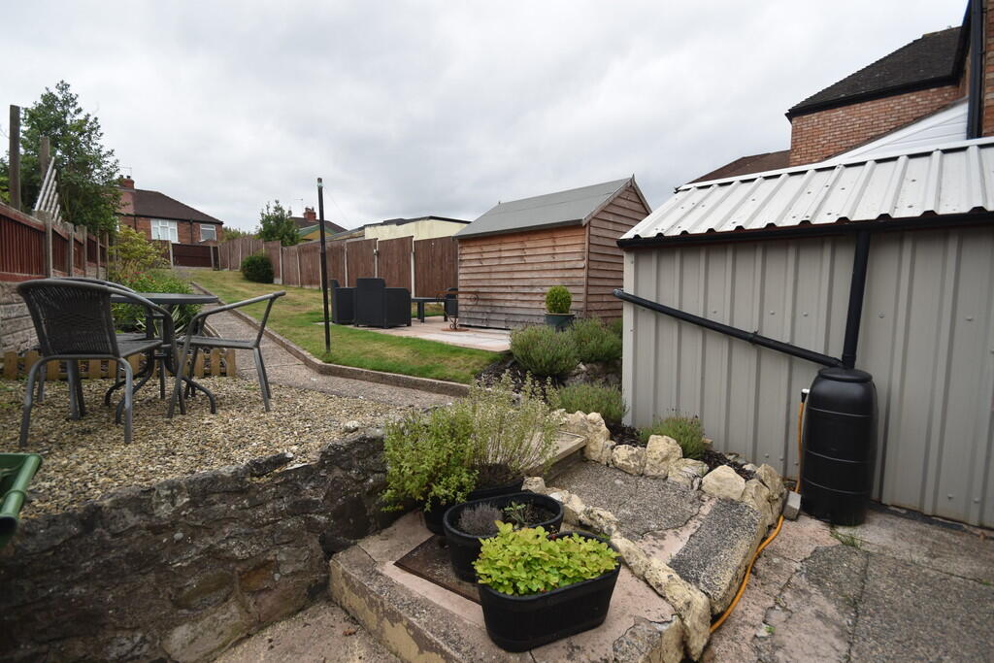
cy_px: 332
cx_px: 497
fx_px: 456
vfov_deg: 72.1
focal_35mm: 16
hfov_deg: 95.0
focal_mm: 11
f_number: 8
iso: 200
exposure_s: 1/250
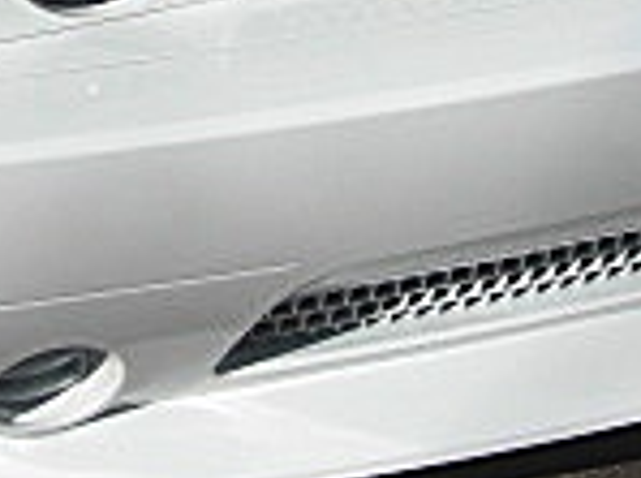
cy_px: -237
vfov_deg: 9.3
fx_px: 2863
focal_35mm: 155
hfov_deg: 12.7
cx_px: 172
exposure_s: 1/250
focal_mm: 6.3
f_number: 7.9
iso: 50
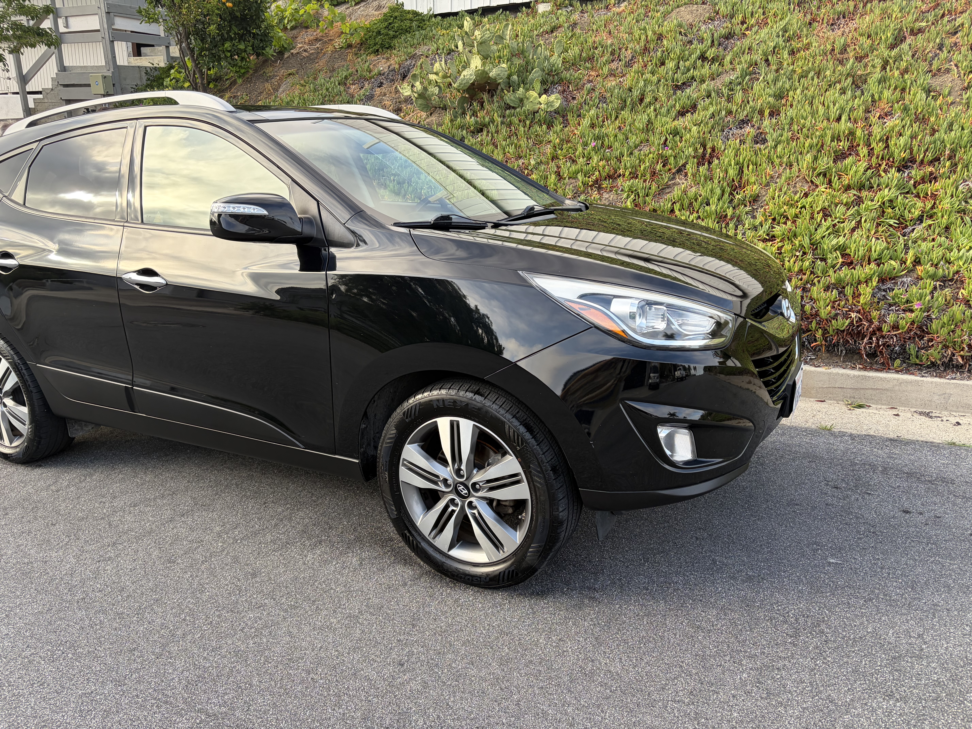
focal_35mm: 26
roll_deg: -0.5
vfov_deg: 53.1
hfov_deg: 67.3
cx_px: 486
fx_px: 730
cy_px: 364
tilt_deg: -17.6
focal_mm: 5.96
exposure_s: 1/409
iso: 64
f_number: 1.6
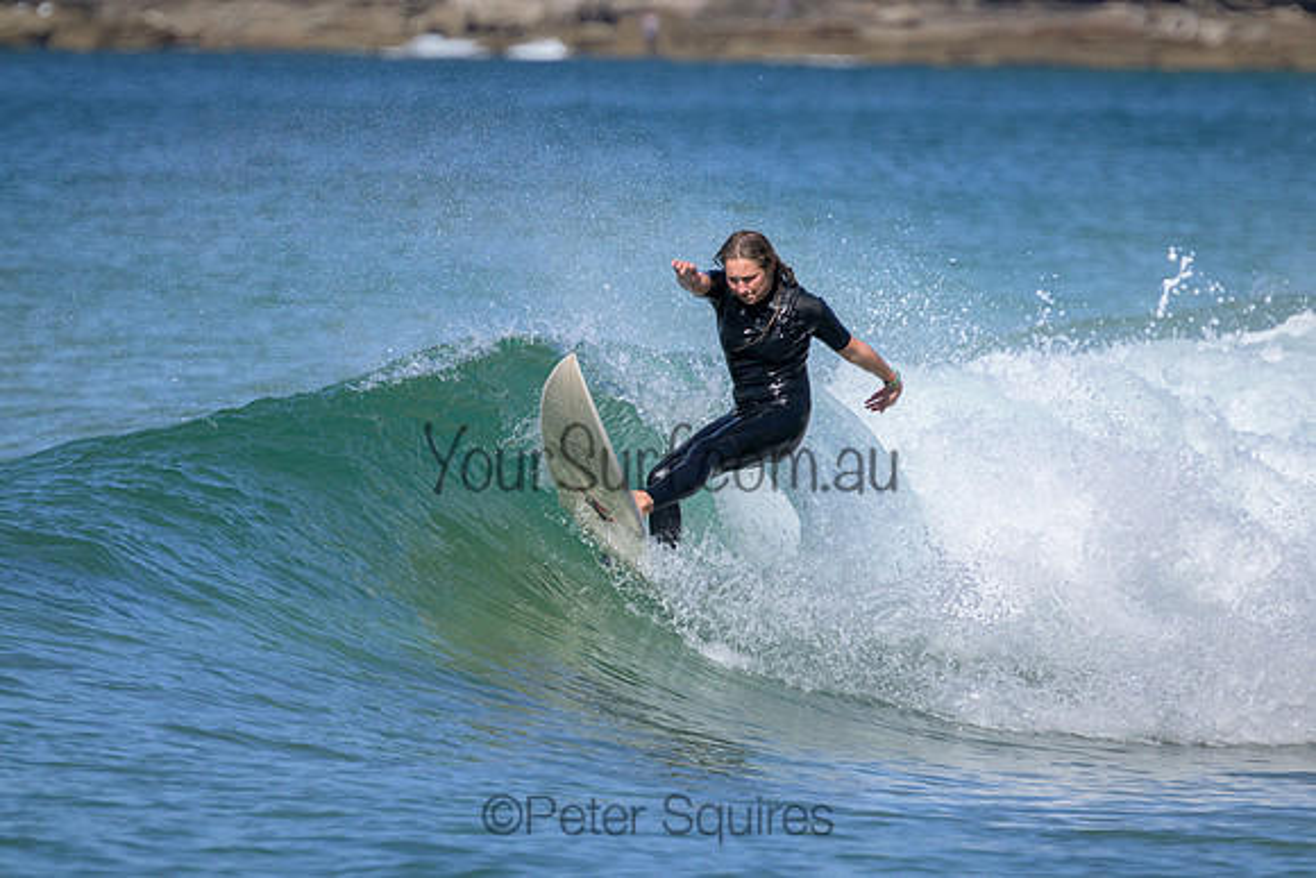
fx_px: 26325
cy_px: 439
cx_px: 658
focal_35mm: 720
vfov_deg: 1.9
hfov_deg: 2.9
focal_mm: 720
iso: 900
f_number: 11
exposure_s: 1/2000
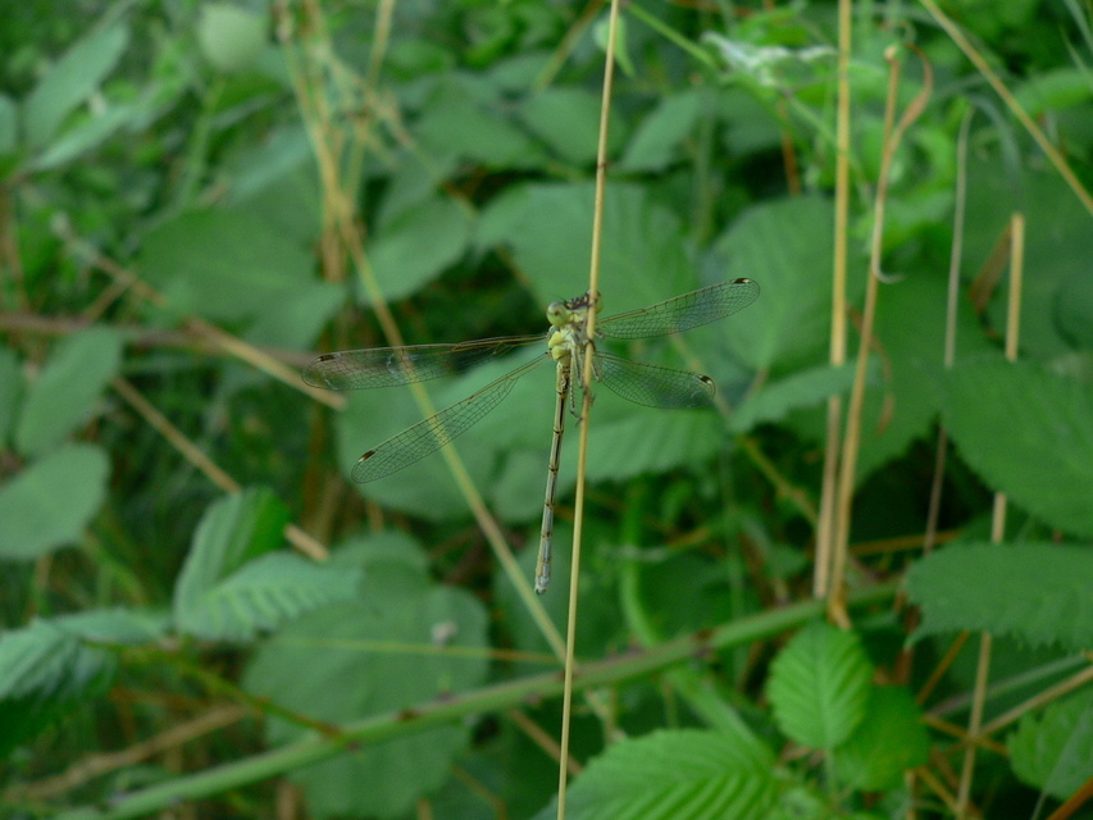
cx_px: 546
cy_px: 410
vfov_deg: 39.7
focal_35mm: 36
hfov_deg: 51.3
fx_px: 1137
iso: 150
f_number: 2.8
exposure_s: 1/125
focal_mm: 6
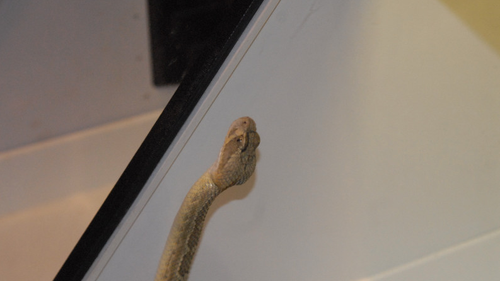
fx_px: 1180
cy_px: 158
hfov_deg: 23.9
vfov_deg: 13.6
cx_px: 252
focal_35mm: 89
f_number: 5.6
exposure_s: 1/200
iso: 1600
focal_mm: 56
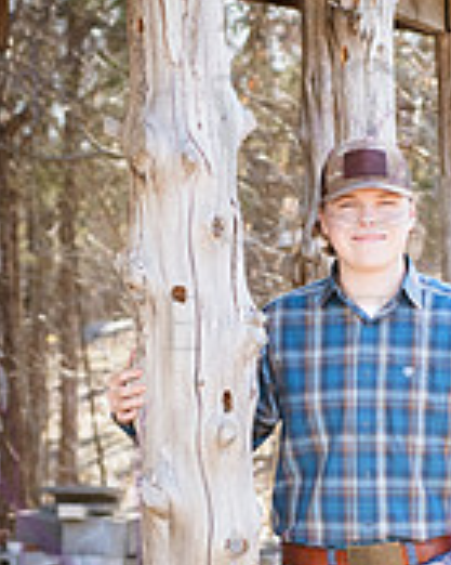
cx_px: 376
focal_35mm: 194
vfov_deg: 9.9
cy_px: 438
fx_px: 3240
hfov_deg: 7.9
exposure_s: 1/800
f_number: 5.6
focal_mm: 80
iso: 800
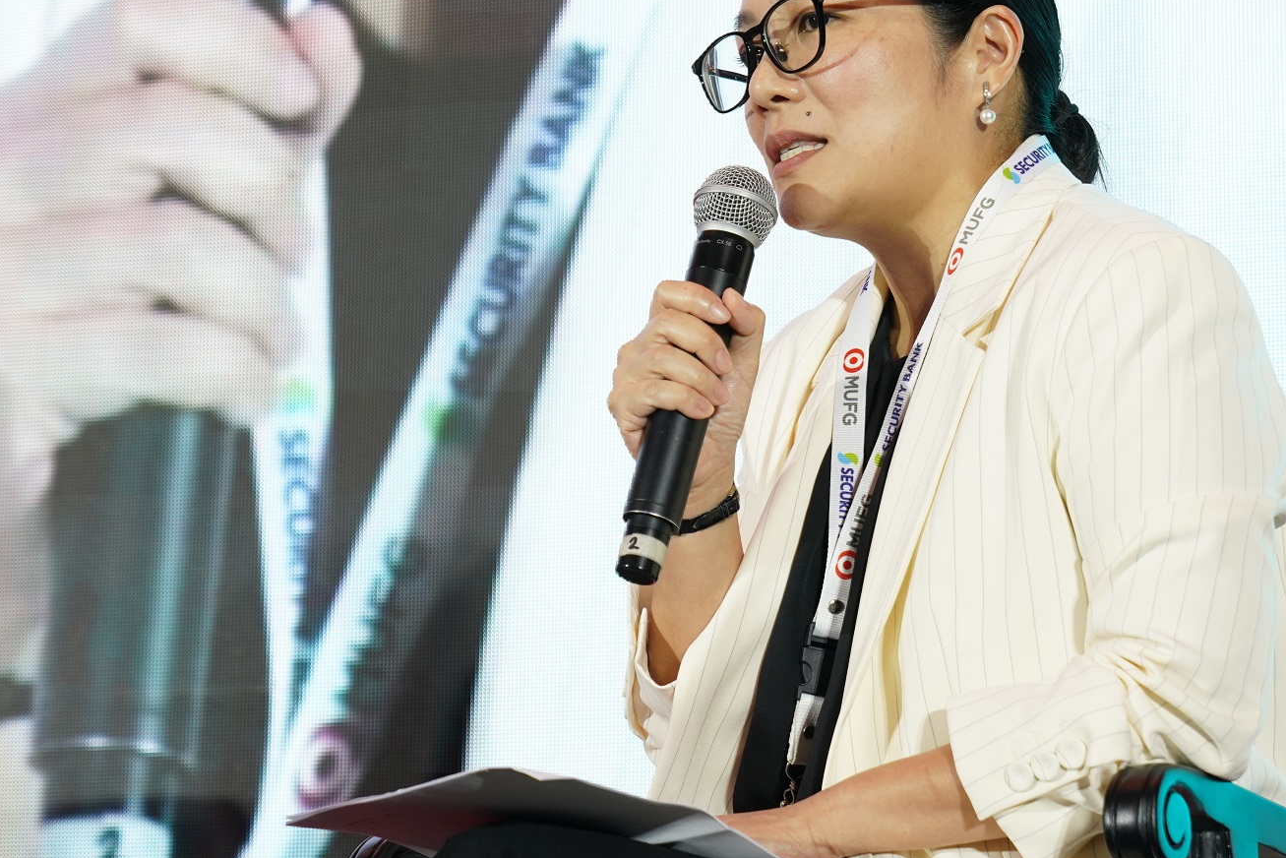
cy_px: 387
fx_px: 4502
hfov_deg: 16.2
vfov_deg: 10.9
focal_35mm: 126
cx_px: 789
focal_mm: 62
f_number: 3.5
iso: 500
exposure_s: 1/160
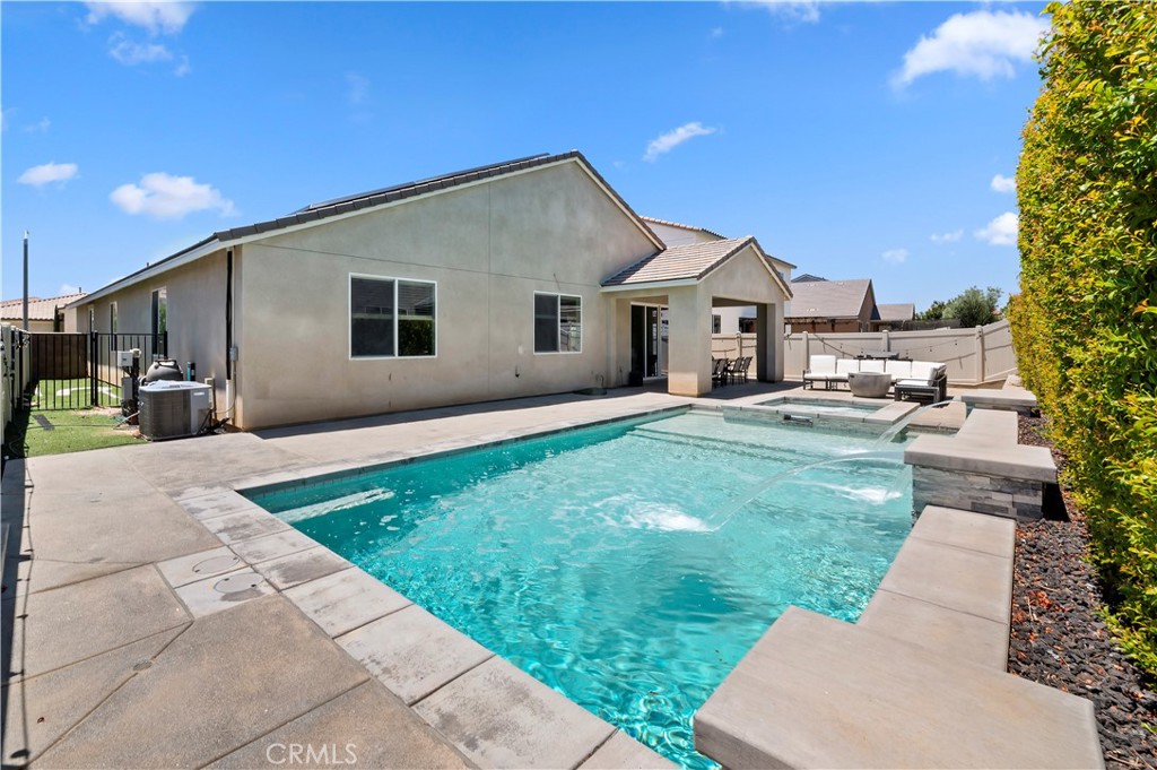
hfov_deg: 104.3
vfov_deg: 81.1
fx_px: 450
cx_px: 578
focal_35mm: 14
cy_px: 385
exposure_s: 1/50
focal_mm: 14
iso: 100
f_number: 22
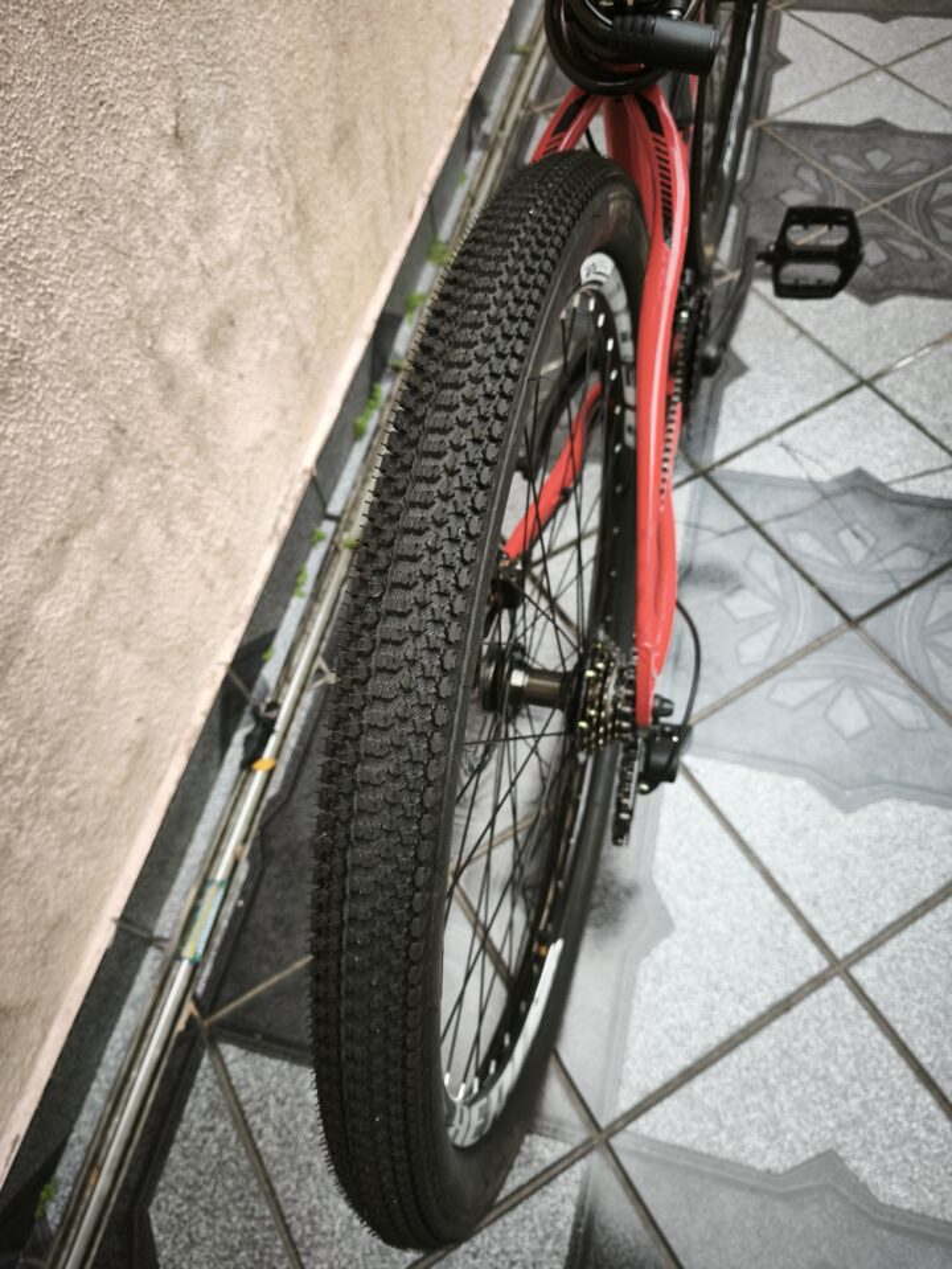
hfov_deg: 58.9
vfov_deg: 73.9
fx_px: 843
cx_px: 476
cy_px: 634
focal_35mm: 23
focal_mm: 5.35
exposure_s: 1/60
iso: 500
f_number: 1.7
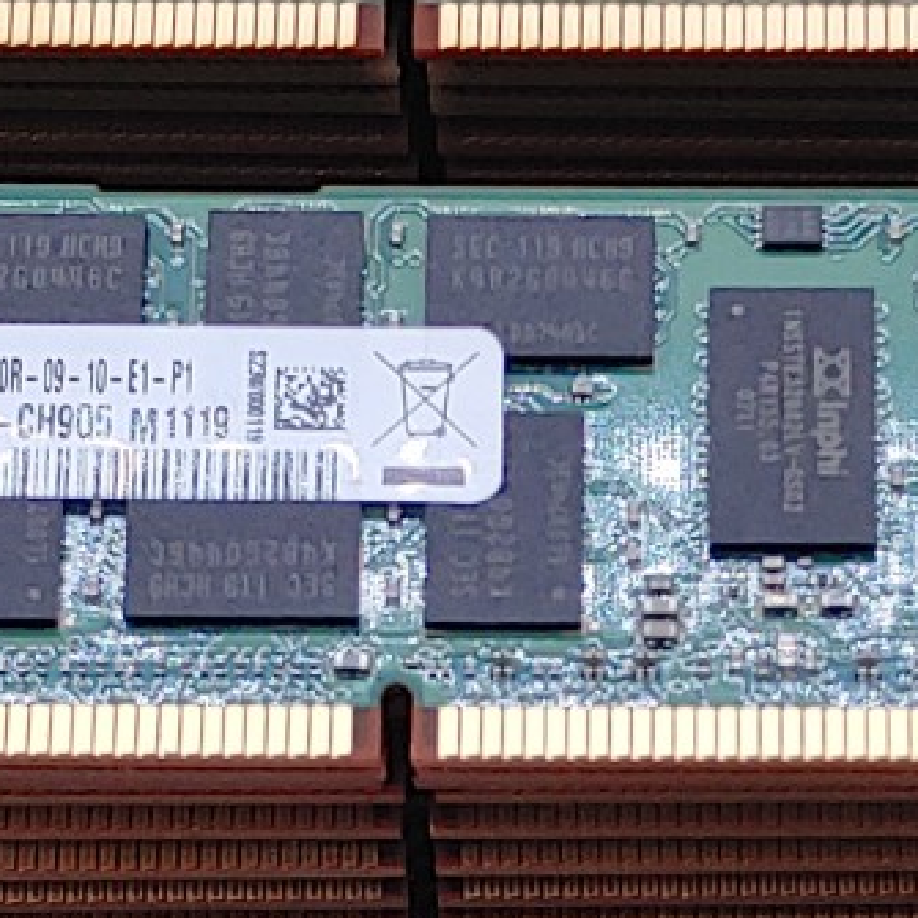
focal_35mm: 156
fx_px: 4681
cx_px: 666
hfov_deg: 11.2
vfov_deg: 11.1
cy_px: 923
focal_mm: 4.36
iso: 50
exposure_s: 1/129
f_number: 1.8
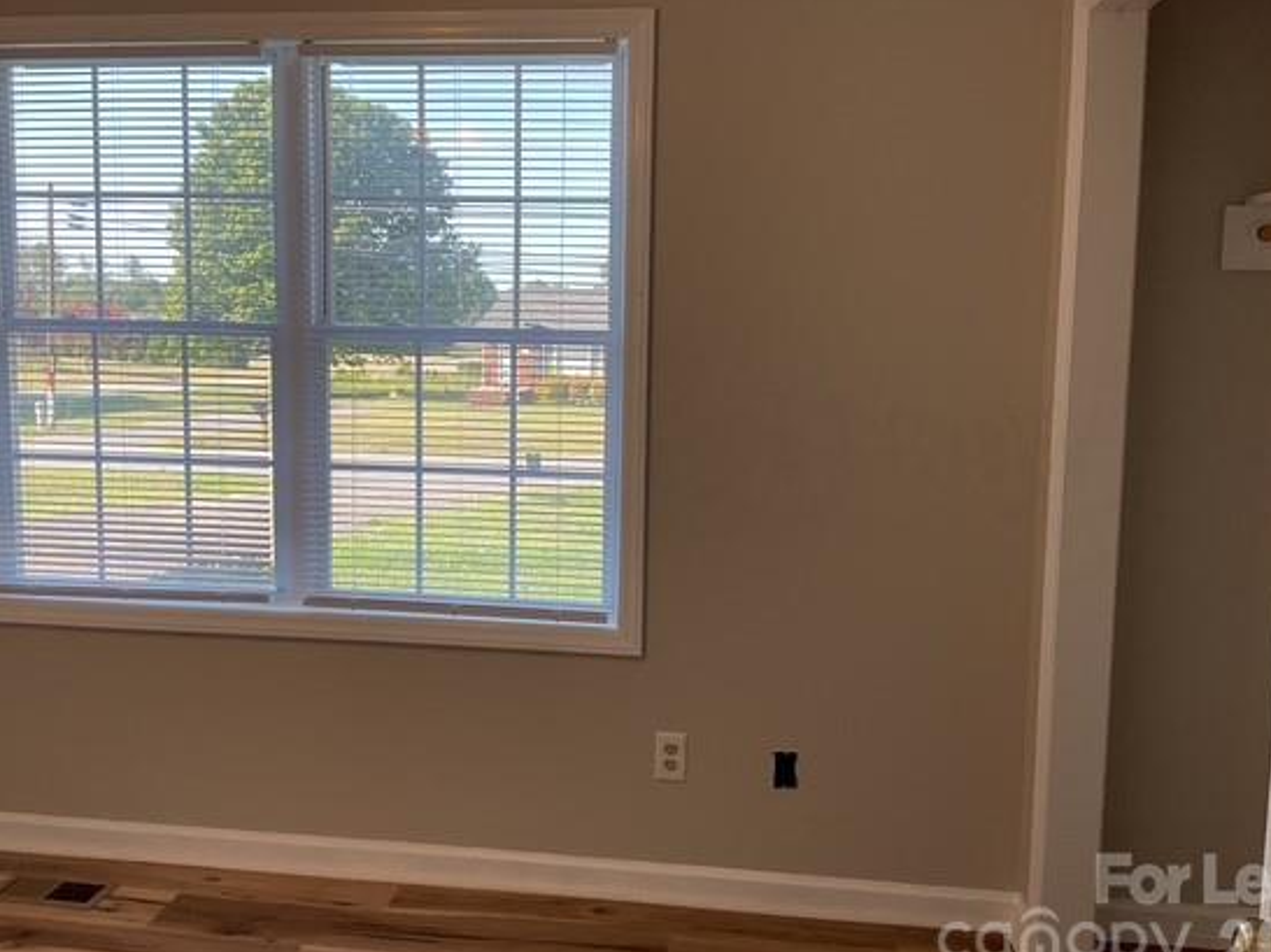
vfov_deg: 41.7
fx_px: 1248
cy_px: 438
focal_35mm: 34
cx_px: 631
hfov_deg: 54.0
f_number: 1.8
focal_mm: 3
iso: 16
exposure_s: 1/123
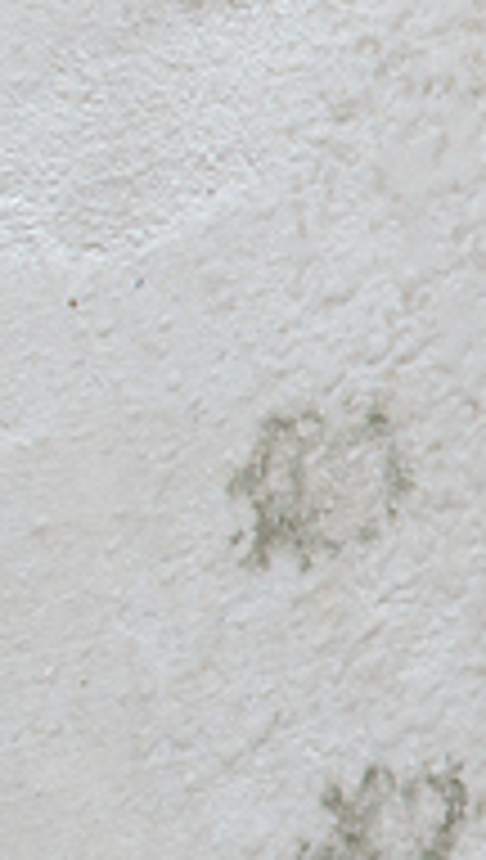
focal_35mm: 268
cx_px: 2277
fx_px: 6116
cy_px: 313
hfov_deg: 4.1
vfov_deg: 8.0
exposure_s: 1/80
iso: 200
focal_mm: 26
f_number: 11
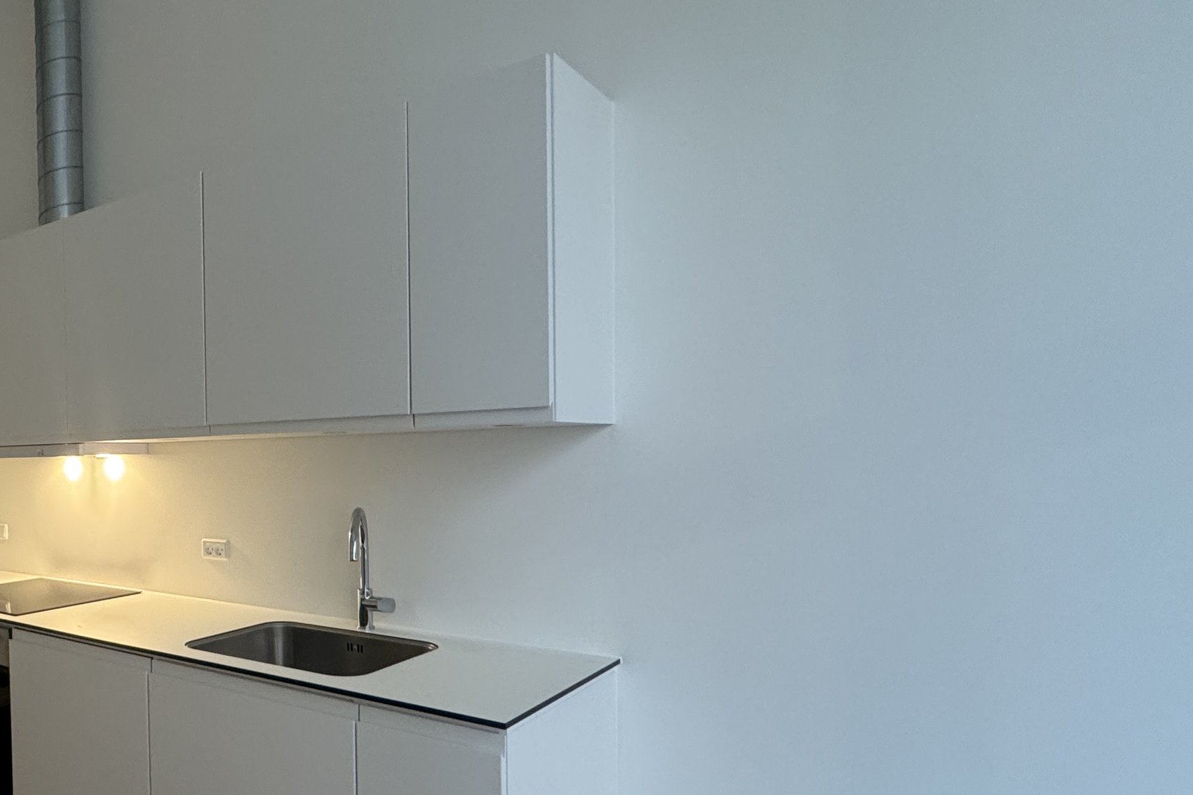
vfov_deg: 49.2
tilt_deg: -1.8
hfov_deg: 61.5
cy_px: 481
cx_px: 183
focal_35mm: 26
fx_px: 862
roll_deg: +1.7
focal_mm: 2.22
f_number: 2.2
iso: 250
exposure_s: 1/71
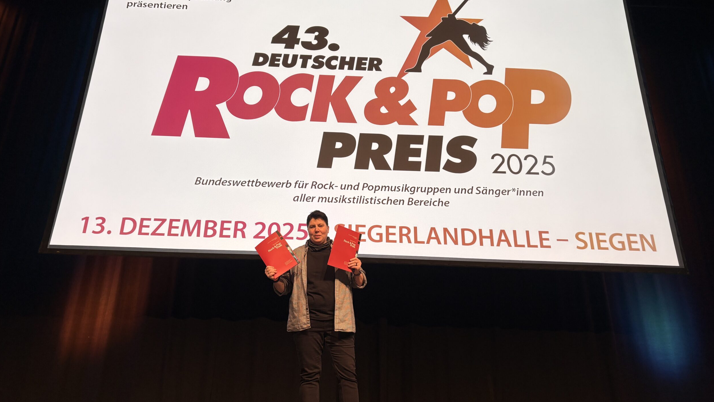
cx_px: 349
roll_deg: -0.4
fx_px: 549
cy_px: 191
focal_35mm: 29
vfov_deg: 40.2
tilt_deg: +23.3
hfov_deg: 66.1
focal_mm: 5.96
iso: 64
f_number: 1.6
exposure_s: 1/90
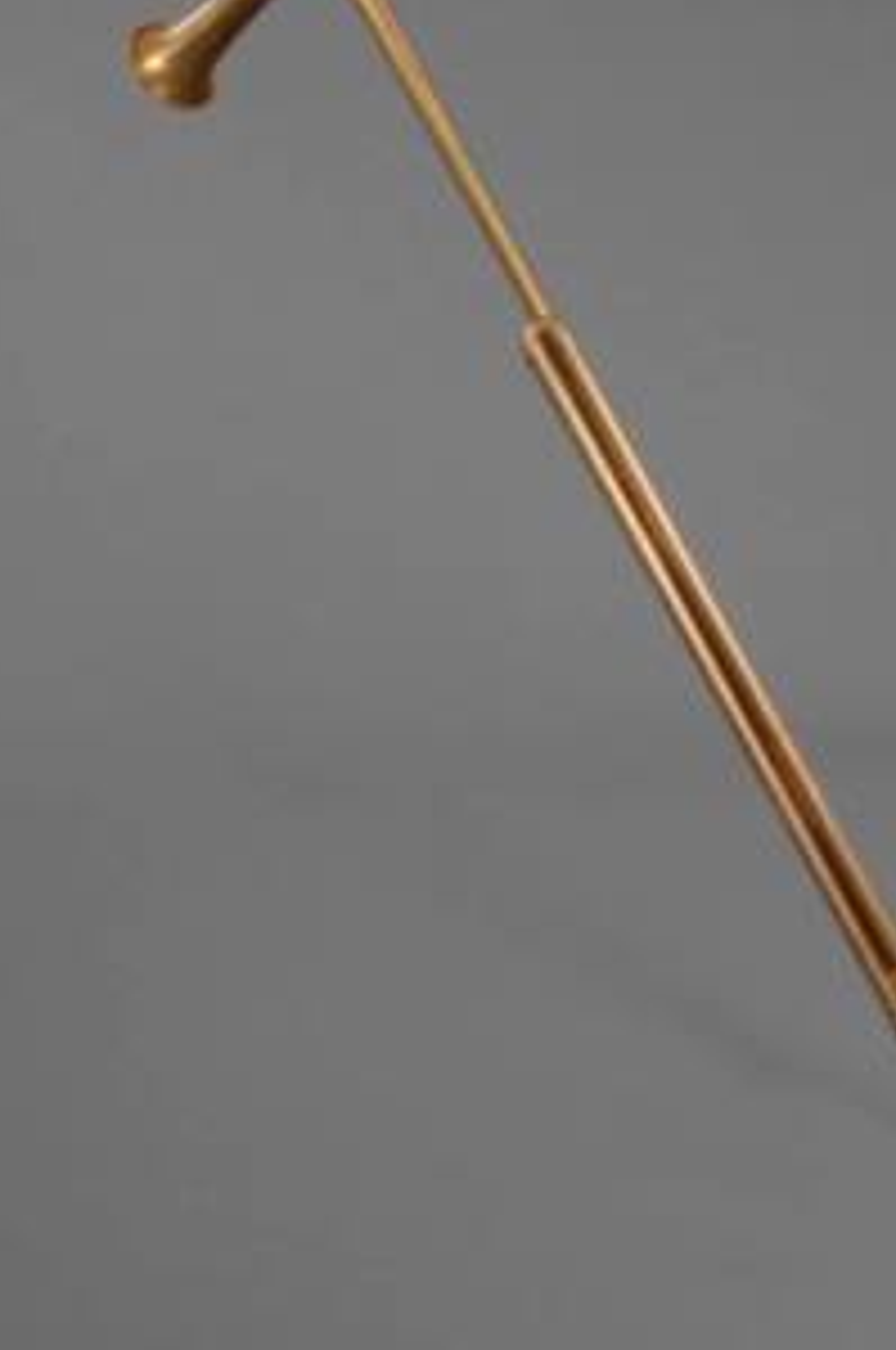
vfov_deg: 40.8
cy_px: 495
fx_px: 1798
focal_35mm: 48
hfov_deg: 27.9
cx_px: 563
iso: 100
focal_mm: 24
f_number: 13
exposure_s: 1/125
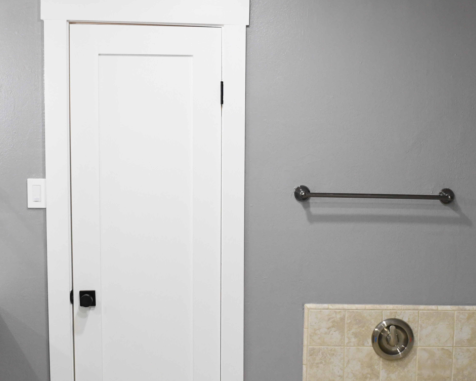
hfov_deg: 26.0
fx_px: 1028
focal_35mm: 73
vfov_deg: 20.8
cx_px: 291
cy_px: 297
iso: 3200
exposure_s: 1/100
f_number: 5.6
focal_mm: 35
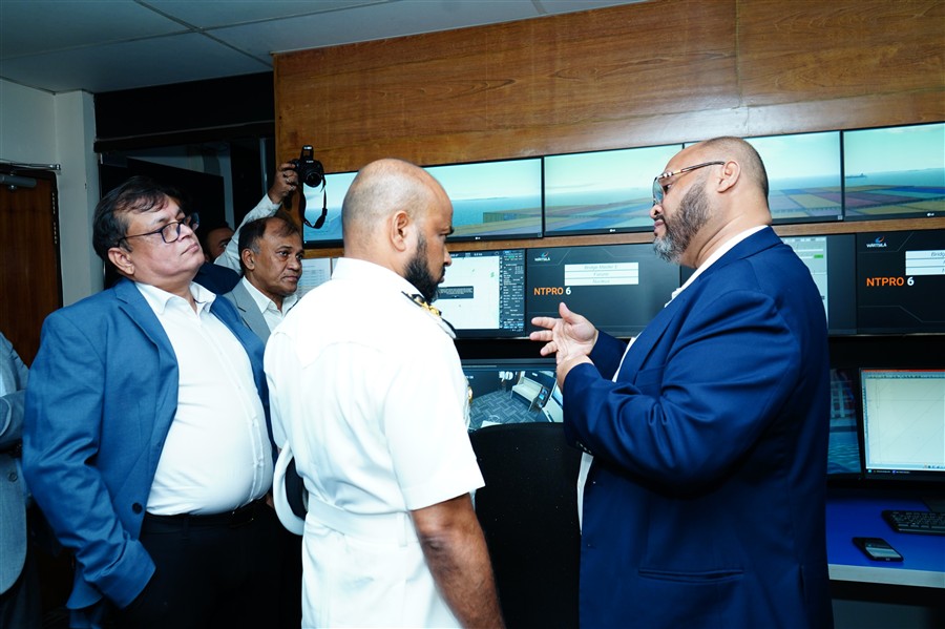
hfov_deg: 65.5
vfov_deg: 46.4
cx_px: 472
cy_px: 314
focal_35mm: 28
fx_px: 735
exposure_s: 1/80
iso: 640
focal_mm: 28
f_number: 4.5
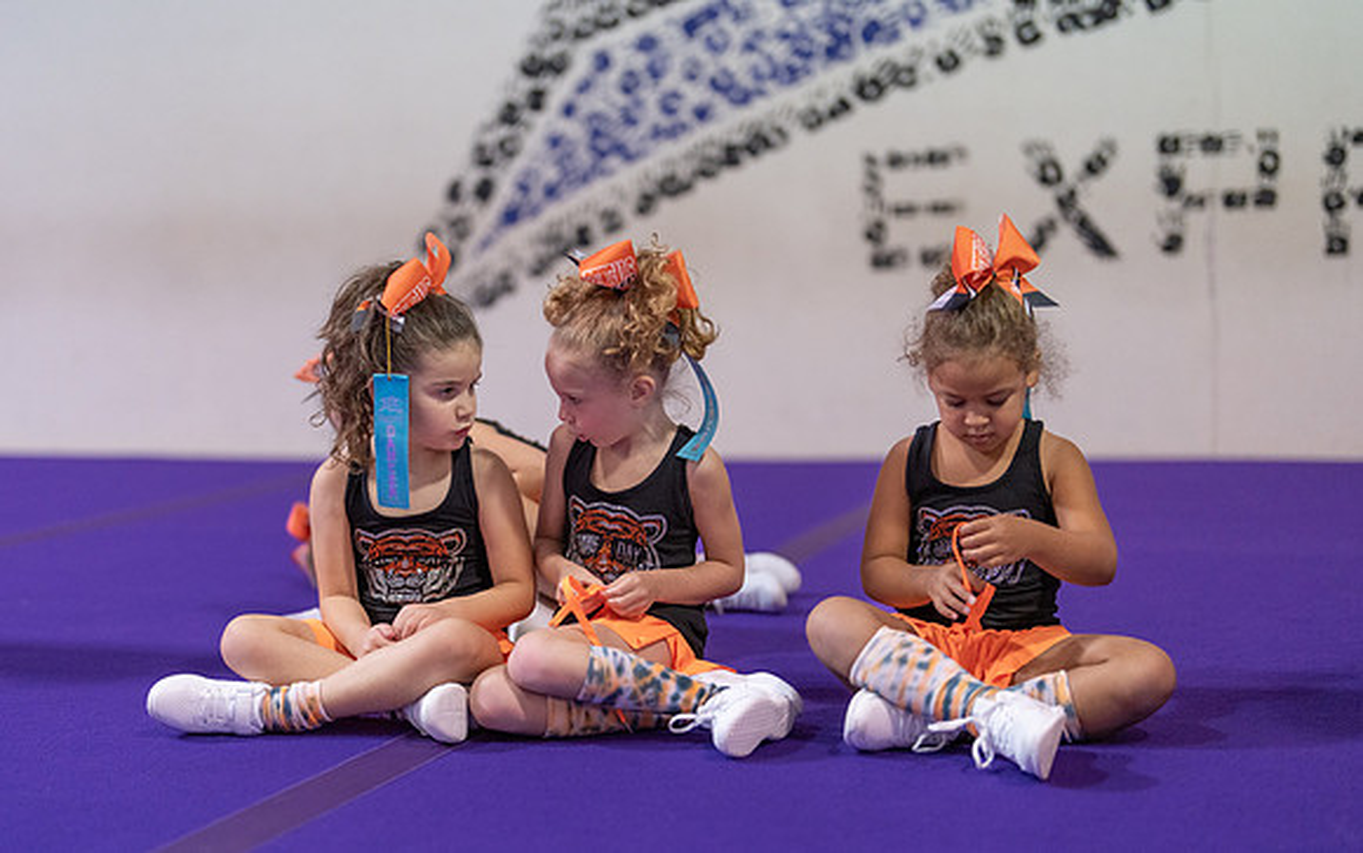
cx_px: 607
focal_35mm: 60
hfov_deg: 33.8
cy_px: 504
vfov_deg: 21.6
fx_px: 2237
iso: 1250
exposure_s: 1/640
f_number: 1.2
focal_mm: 50
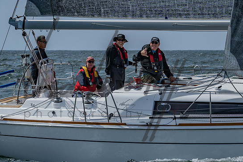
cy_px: 5
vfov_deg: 6.2
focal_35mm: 221
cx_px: 166
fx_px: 1492
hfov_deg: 9.3
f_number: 6.3
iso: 200
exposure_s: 1/3200
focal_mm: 100
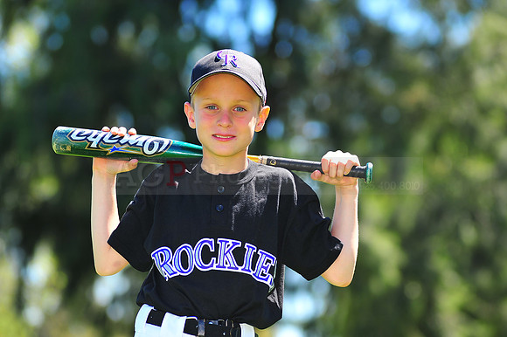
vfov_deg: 7.6
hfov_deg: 11.4
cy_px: 168
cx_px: 254
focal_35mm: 180
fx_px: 2533
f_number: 5
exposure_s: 1/400
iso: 200
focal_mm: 180
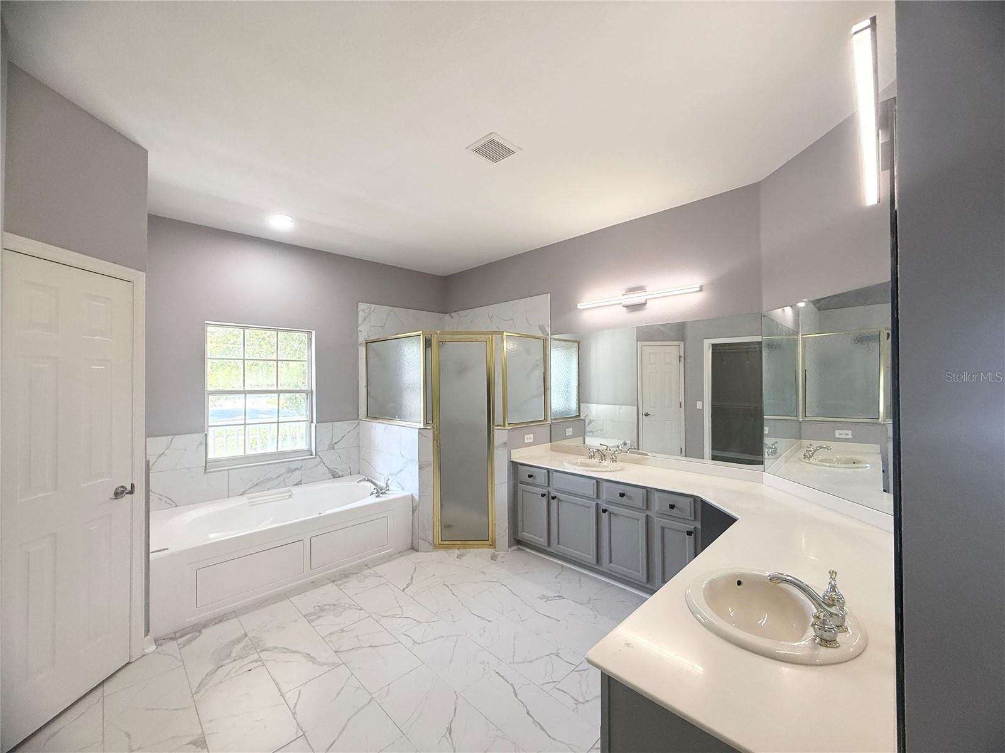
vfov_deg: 85.7
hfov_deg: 102.1
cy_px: 376
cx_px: 502
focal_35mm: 14
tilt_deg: +0.7
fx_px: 406
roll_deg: +0.5
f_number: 2.2
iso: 160
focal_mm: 2.22
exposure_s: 1/120
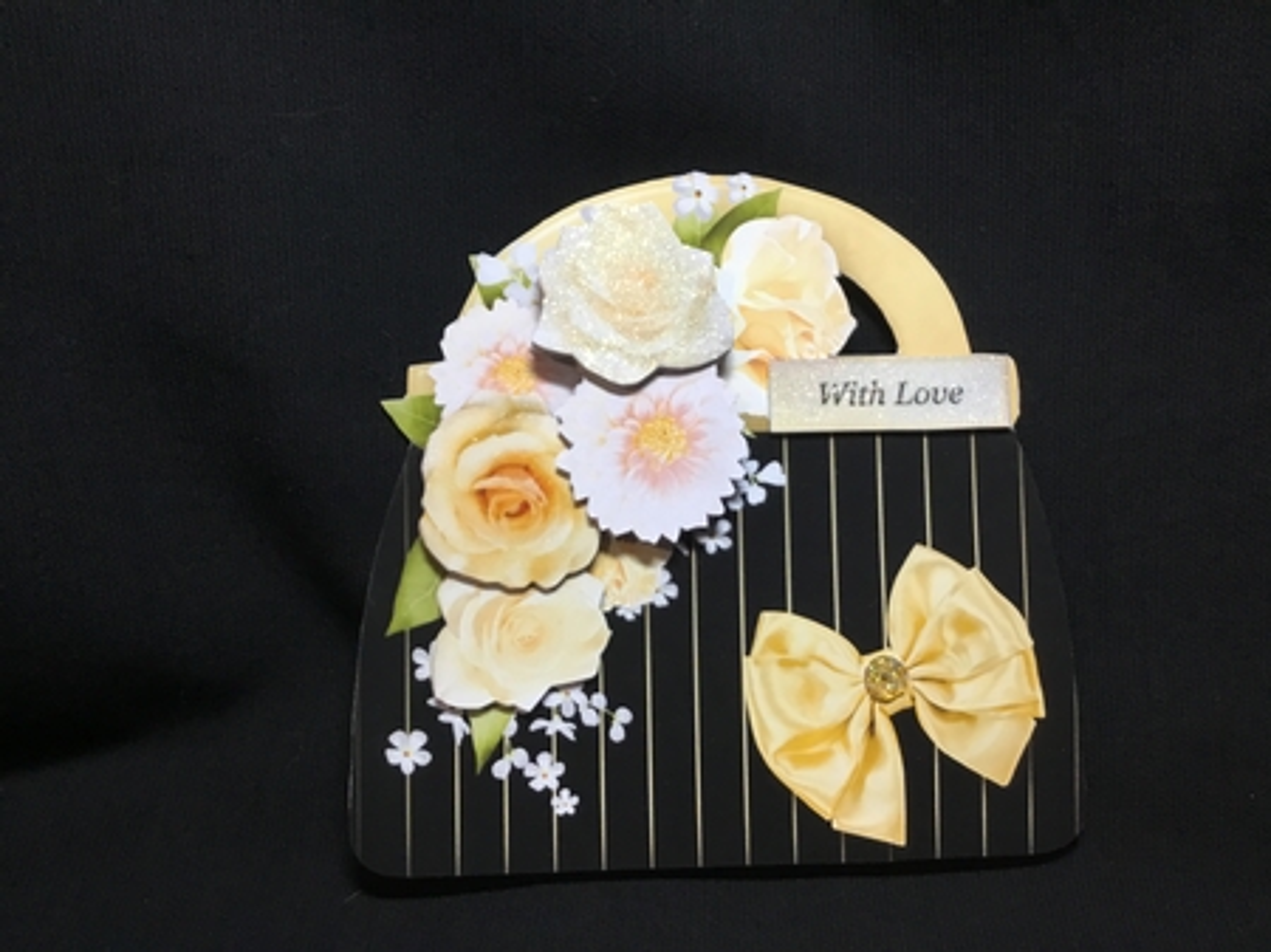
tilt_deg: -34.2
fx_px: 1138
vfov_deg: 45.4
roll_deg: -2.0
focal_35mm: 31
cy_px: 476
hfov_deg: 58.4
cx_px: 636
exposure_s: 1/33
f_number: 2.4
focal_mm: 3.3
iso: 50
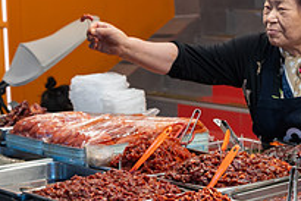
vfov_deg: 9.3
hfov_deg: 13.8
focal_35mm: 147
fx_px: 1230
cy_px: 90
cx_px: 275
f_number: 4
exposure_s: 1/100
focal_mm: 52
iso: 320
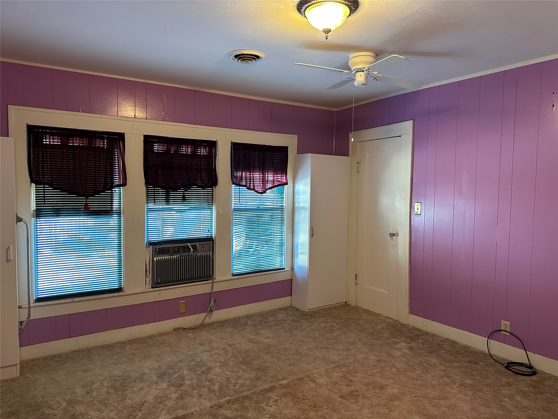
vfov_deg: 56.8
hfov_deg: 71.6
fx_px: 387
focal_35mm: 24
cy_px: 210
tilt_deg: -2.8
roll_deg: -1.1
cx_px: 279
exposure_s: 1/60
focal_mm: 6.86
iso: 400
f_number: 1.78
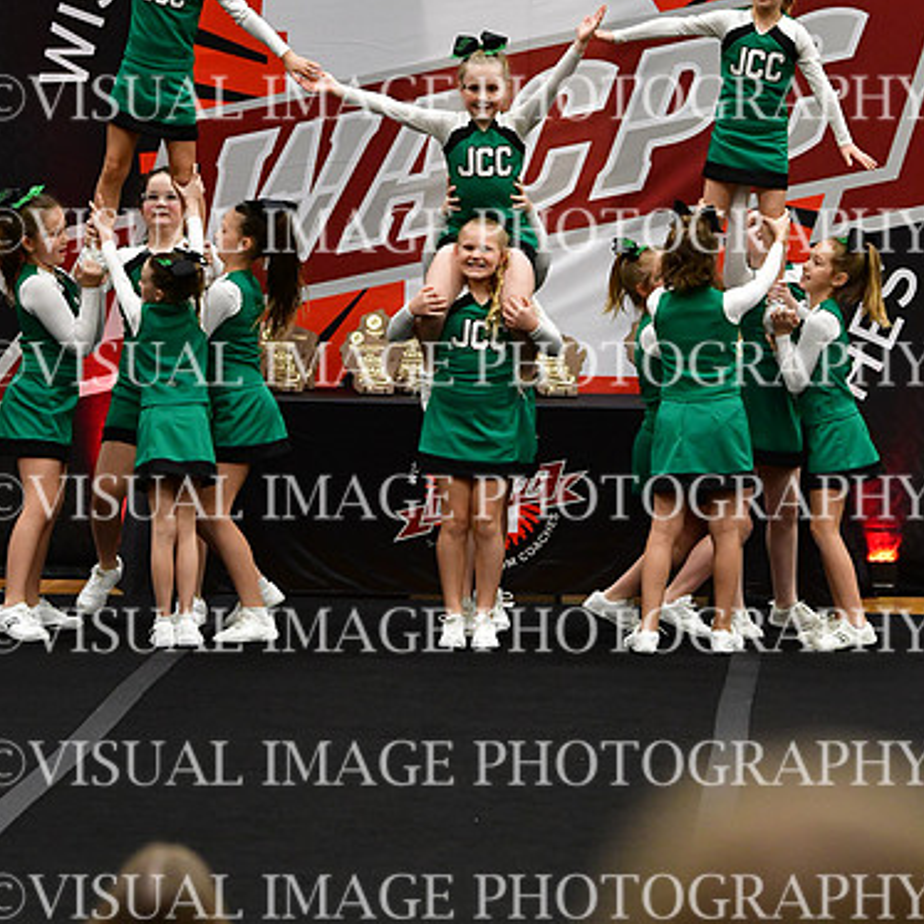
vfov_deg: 7.4
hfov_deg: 7.4
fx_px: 7187
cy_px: 297
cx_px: 457
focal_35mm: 238
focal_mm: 120
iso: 4000
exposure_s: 1/800
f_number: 2.8
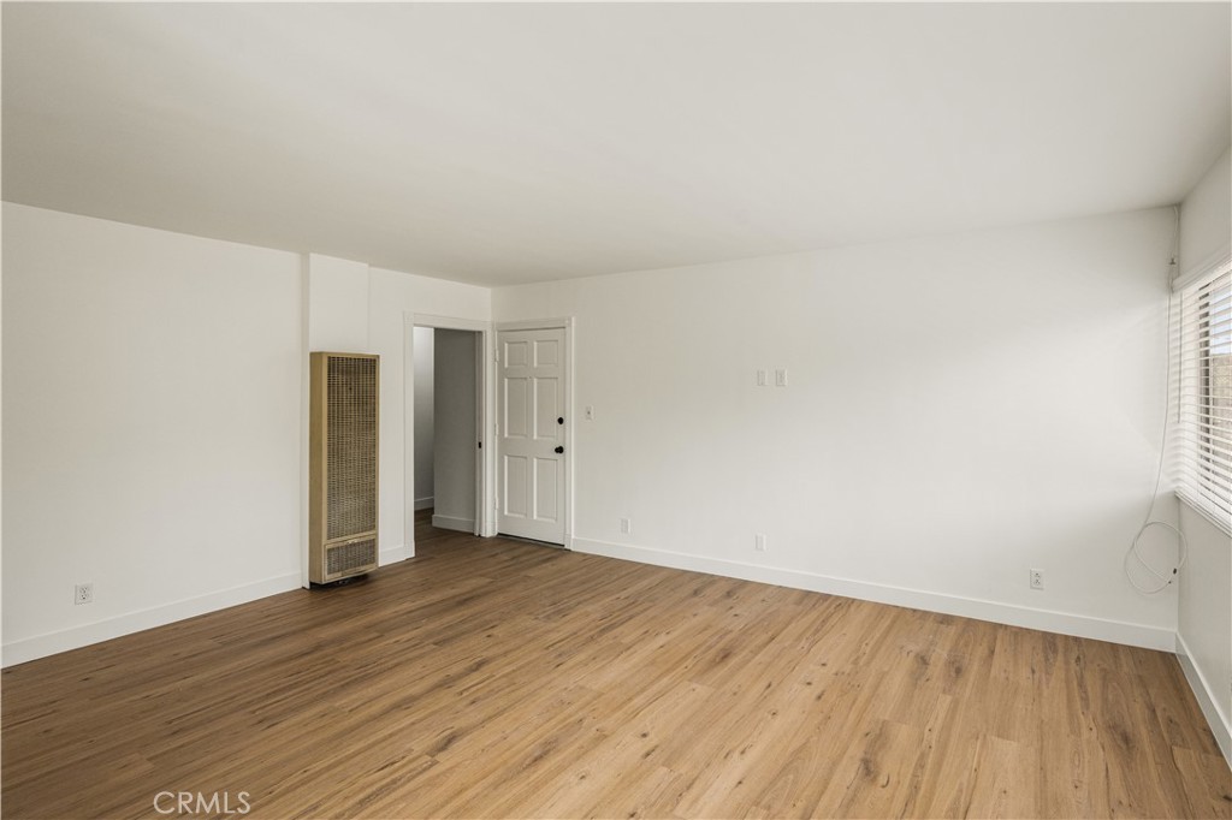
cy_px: 410
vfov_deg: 81.2
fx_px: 479
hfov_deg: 104.3
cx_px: 616
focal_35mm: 14
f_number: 6.3
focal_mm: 14
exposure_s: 1/50
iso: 125
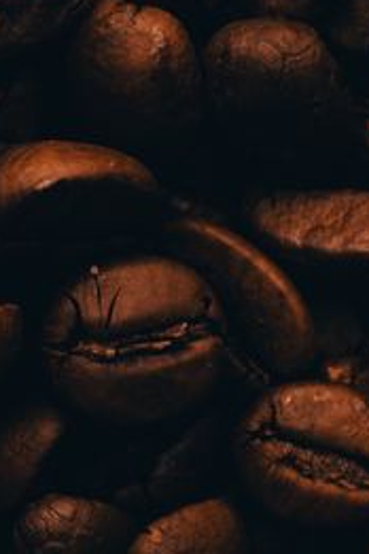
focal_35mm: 98
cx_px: 217
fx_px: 1507
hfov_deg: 14.0
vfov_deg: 20.8
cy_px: 248
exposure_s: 1/160
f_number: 10
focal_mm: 50
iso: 3200
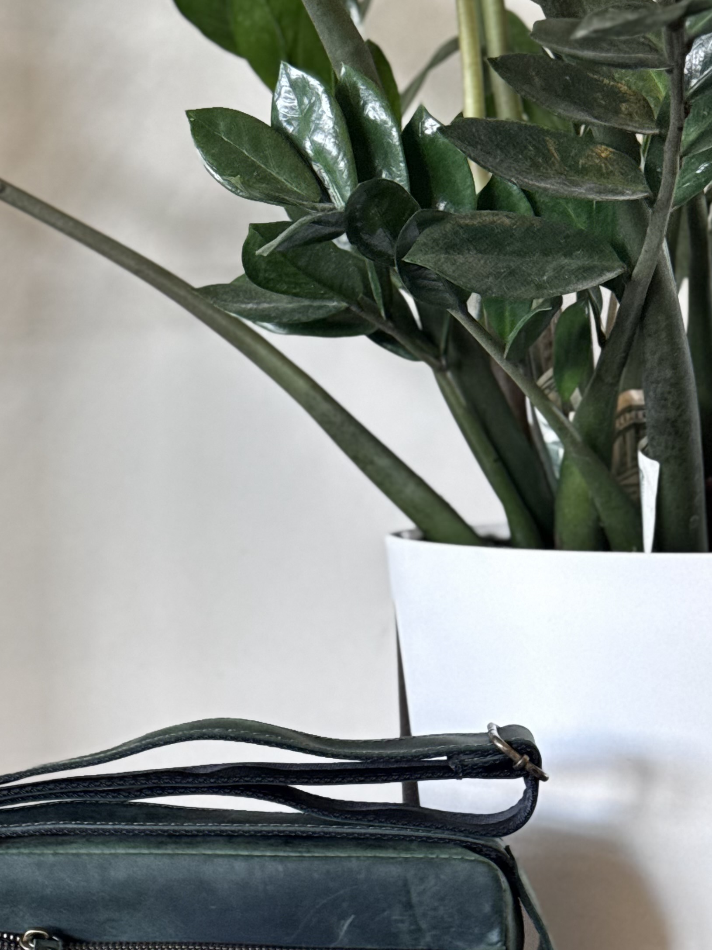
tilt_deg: -8.8
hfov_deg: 16.6
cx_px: 374
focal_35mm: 89
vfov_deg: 21.6
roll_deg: +0.0
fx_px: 2441
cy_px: 822
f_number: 1.78
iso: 200
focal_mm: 6.76
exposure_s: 1/60
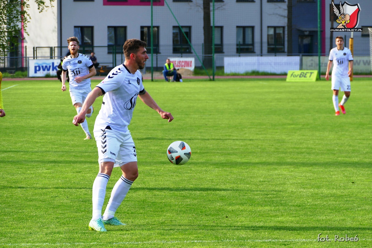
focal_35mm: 235
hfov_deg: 8.8
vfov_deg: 5.8
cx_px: 186
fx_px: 2428
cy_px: 124
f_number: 4
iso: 160
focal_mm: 85.83
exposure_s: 1/500
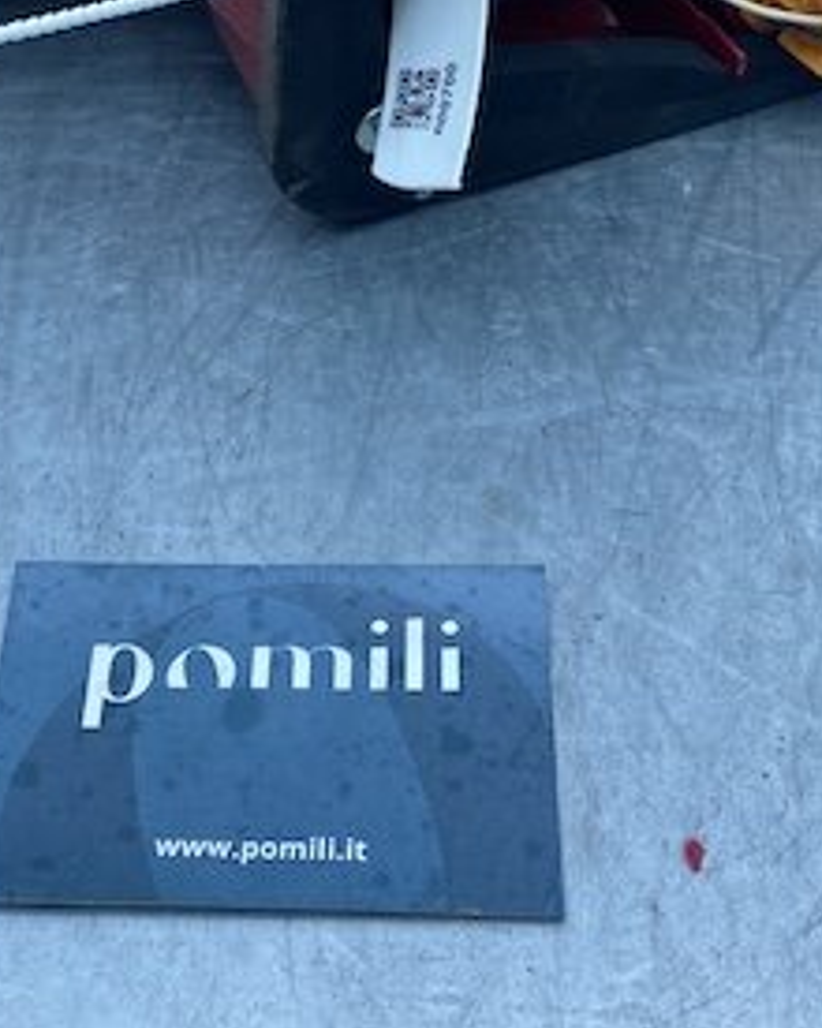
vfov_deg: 29.7
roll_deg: +2.2
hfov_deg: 25.8
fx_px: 1794
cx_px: 362
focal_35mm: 59
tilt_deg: -38.3
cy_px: -15
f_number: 1.8
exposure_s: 1/620
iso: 32
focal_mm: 4.25
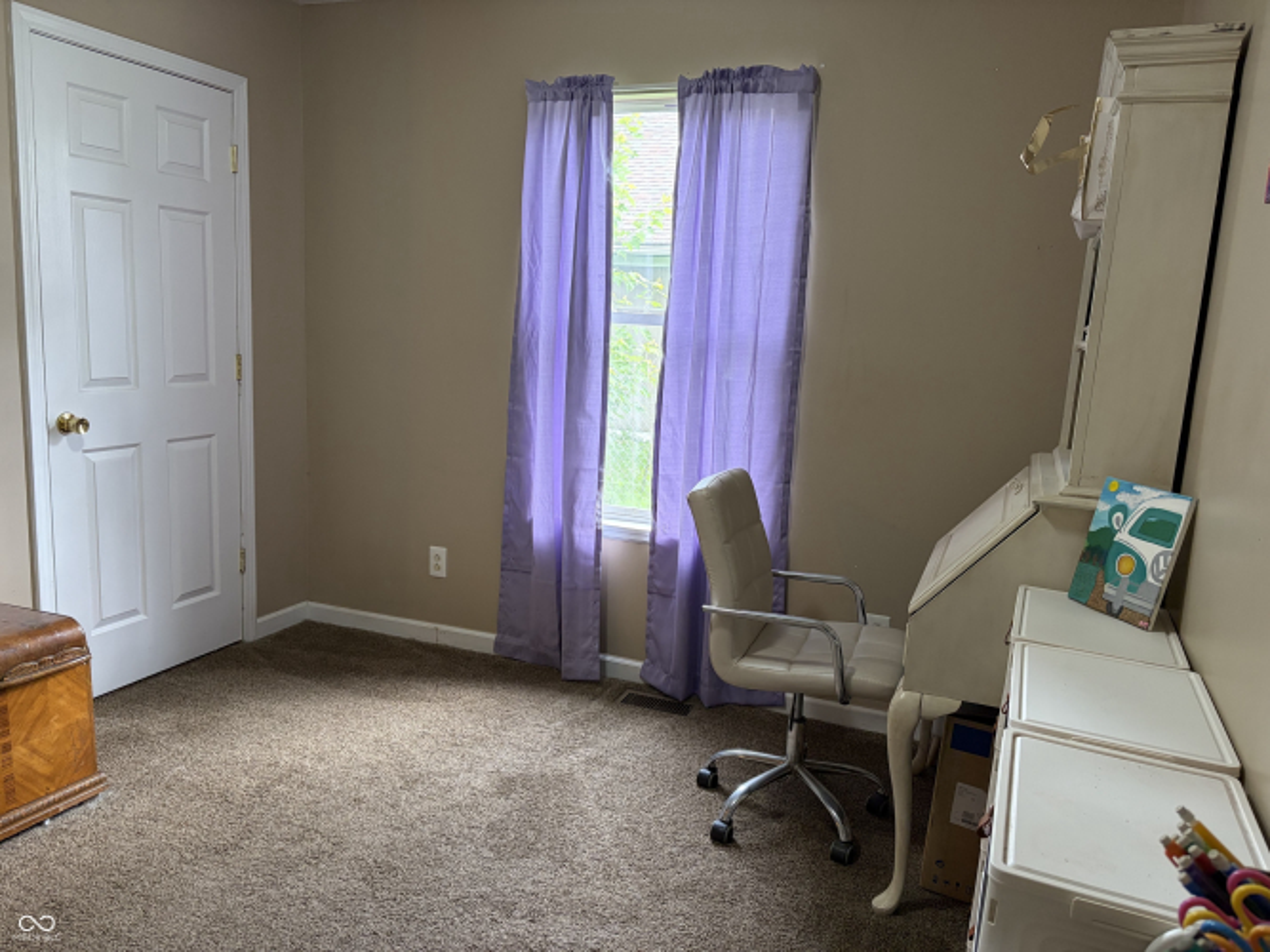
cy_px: 476
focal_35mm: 26
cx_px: 635
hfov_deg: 67.3
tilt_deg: -9.7
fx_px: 954
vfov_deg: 53.0
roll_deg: -3.4
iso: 250
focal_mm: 5.96
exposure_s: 1/120
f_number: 1.6
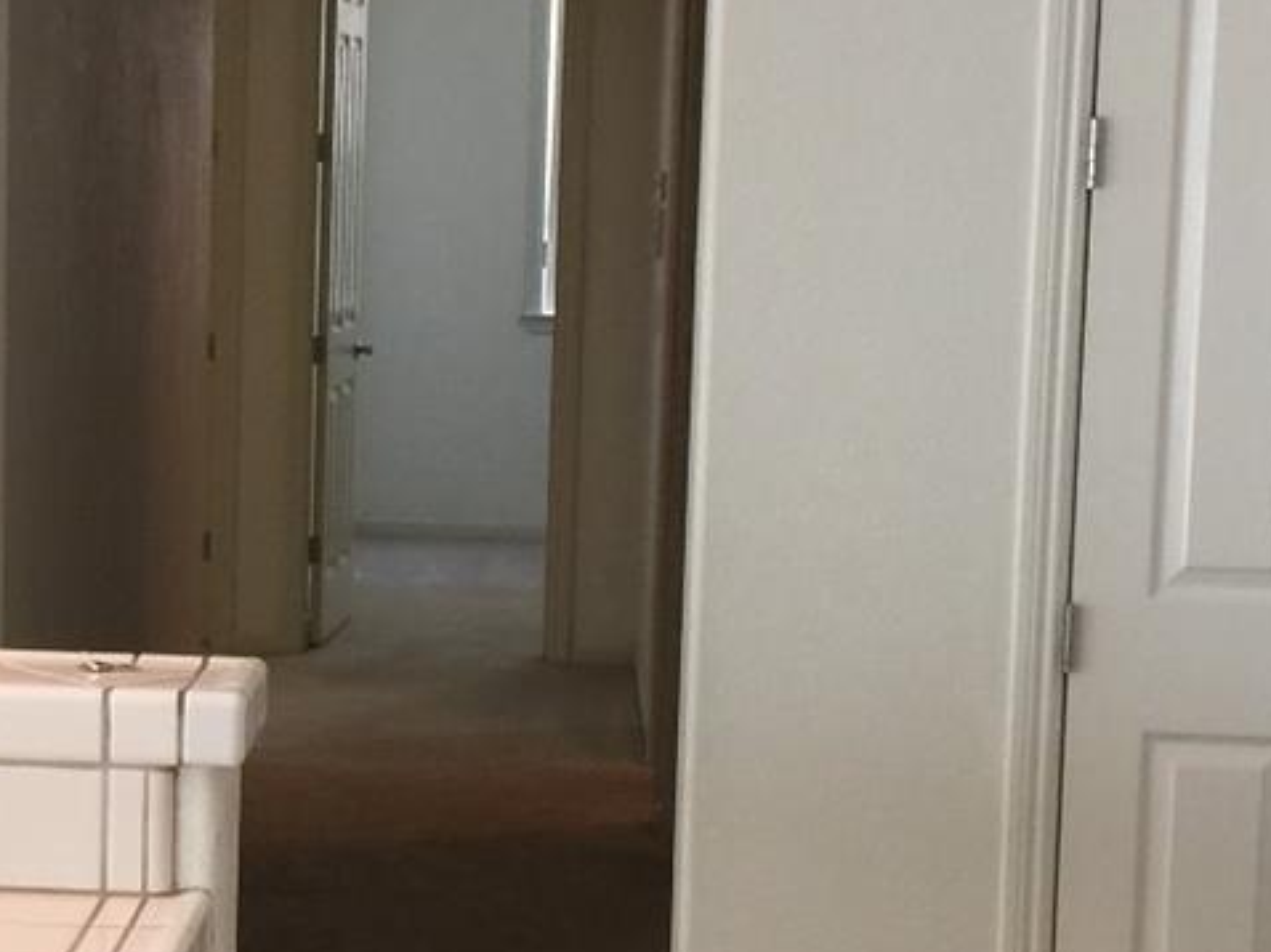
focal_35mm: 91
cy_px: 572
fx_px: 3340
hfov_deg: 21.2
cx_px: 175
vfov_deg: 16.2
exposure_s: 1/30
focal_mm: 4.15
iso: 50
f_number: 2.2
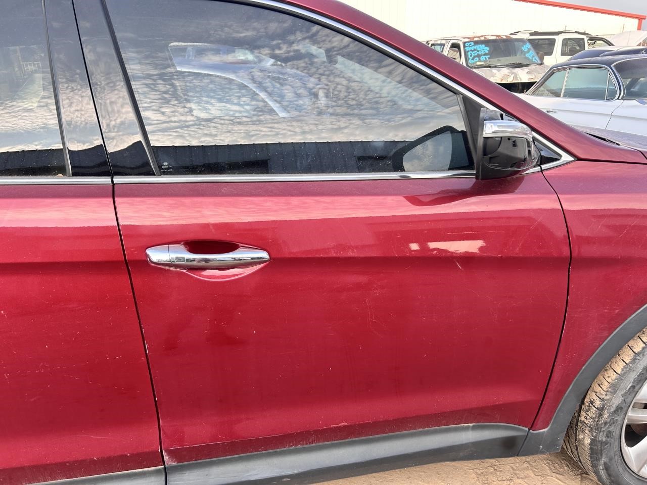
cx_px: 324
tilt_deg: -20.3
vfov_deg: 53.1
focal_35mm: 26
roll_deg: +0.5
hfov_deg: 67.3
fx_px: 486
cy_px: 242
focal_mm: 5.7
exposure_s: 1/418
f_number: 1.5
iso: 50
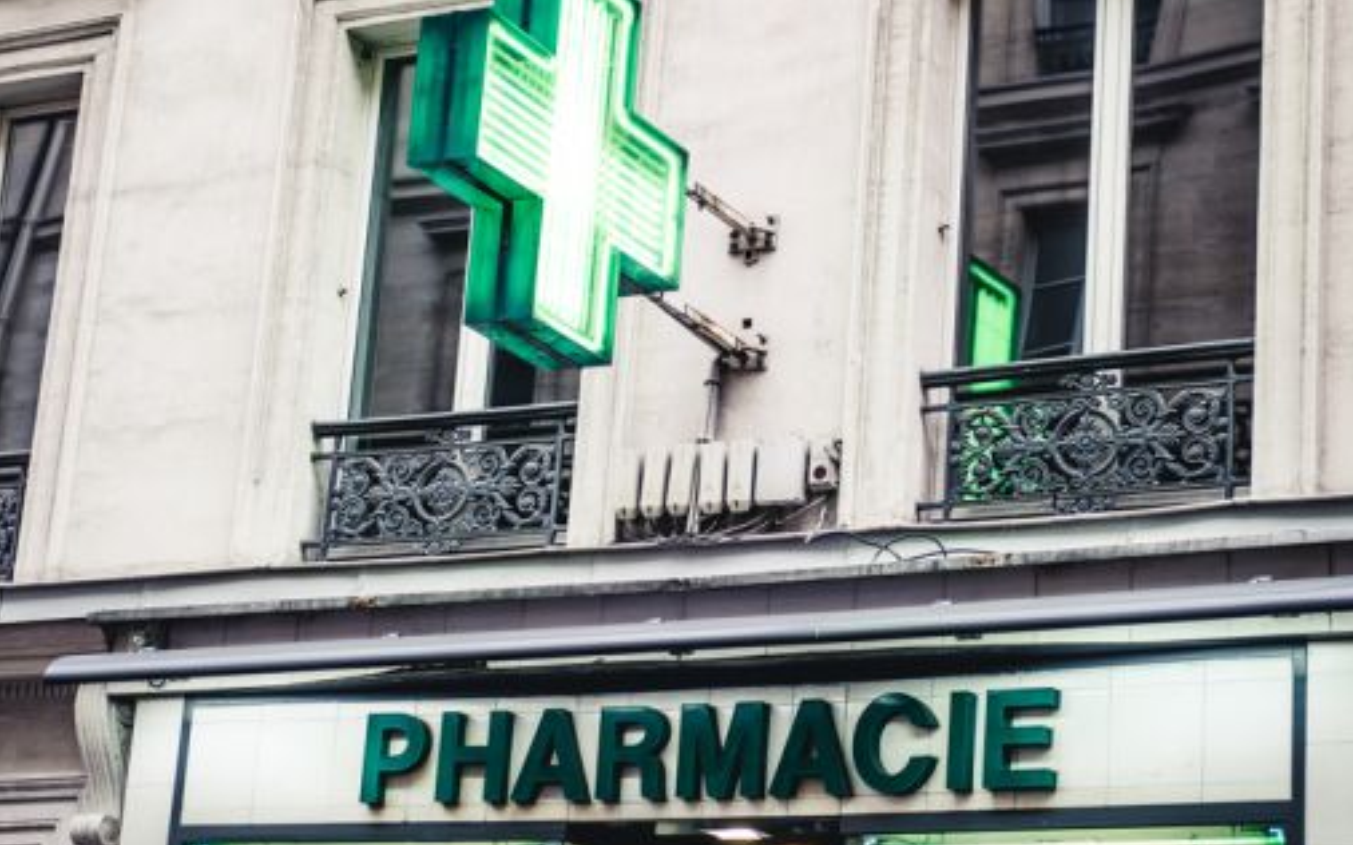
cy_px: 404
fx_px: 3281
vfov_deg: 14.7
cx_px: 676
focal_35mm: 89
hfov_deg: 23.3
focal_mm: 58
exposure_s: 1/125
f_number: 2.8
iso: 100
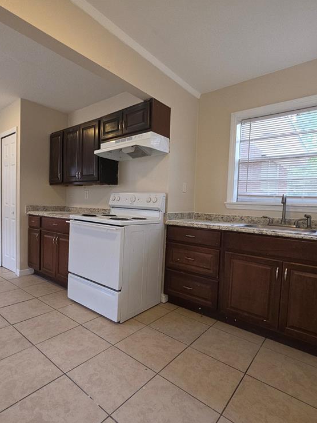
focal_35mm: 18
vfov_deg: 87.7
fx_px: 220
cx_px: 138
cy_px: 217
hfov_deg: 71.3
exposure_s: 1/60
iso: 100
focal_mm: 2.2
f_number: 1.9
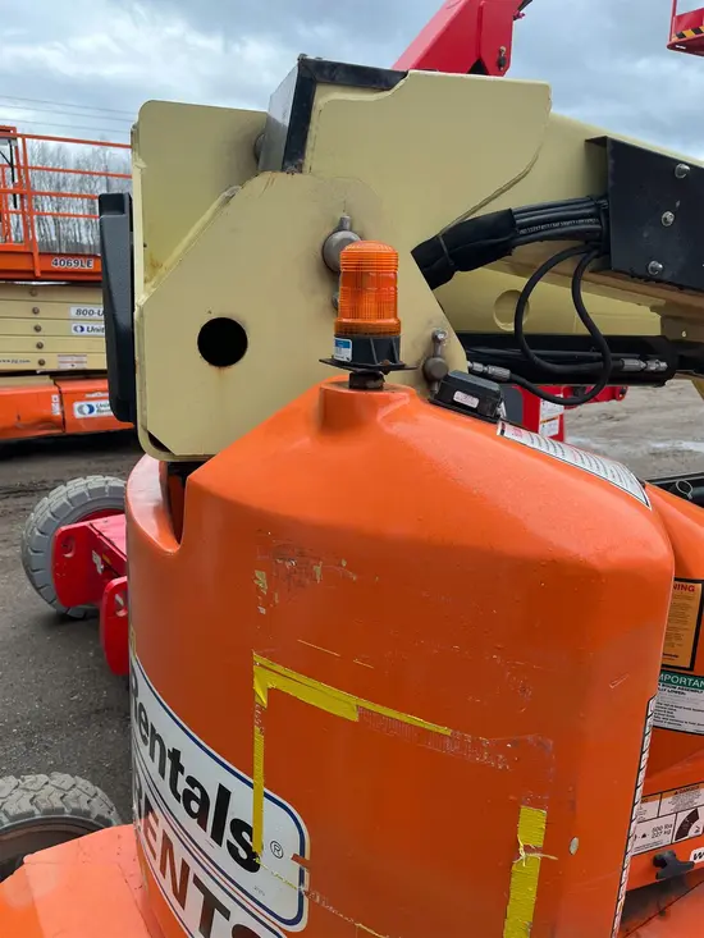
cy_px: 469
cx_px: 352
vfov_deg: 67.3
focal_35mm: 26
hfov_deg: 53.1
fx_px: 705
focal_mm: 5.1
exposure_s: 1/304
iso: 50
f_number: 1.6
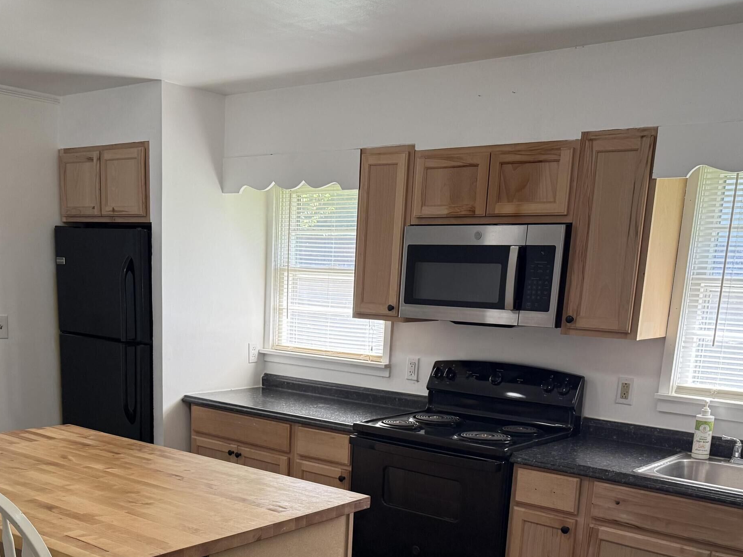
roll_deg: -2.0
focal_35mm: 40
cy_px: 459
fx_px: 859
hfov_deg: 46.5
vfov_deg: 34.7
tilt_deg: -12.3
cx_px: 298
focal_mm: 6.76
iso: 200
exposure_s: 1/192
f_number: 1.78
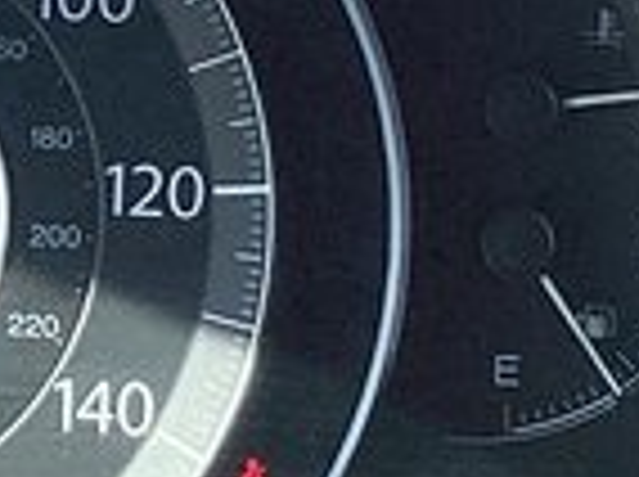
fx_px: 4128
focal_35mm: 224
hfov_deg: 8.8
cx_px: -54
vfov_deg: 6.5
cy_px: -297
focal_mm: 3.3
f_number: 2.4
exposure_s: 1/696
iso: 25
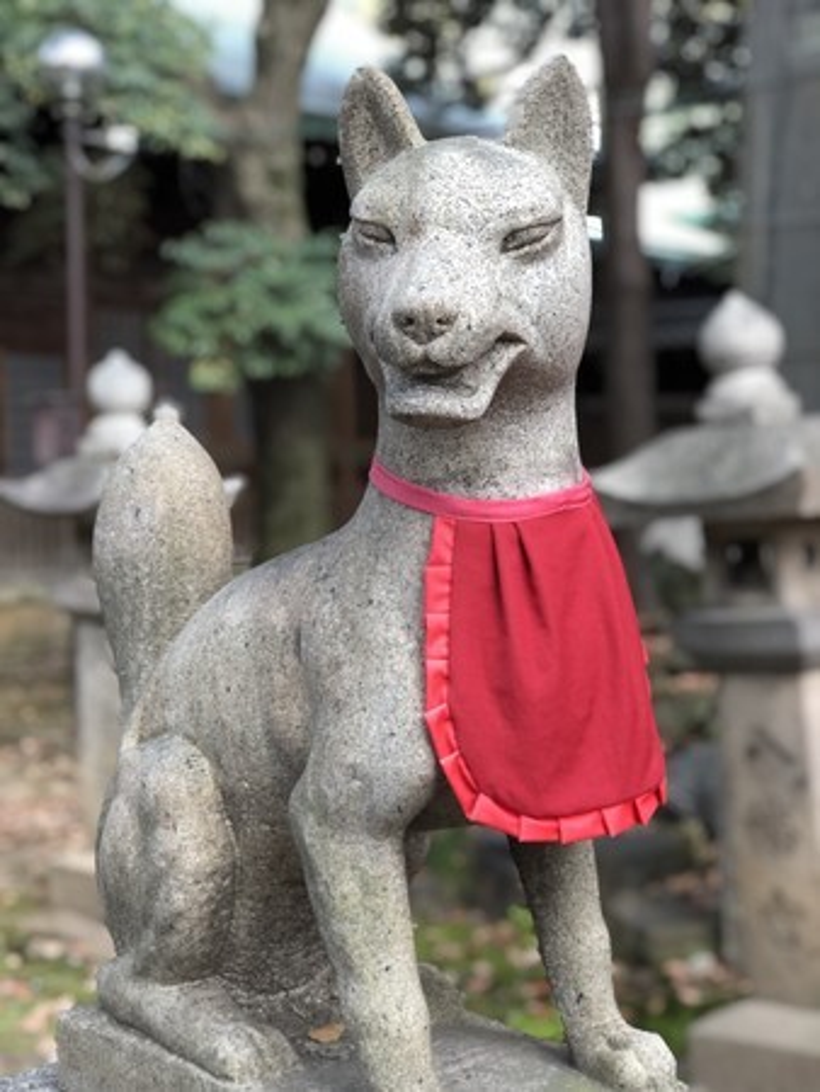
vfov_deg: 33.8
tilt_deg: -3.1
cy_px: 546
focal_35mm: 57
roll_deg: +0.7
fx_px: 1799
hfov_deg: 25.7
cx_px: 410
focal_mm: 6.6
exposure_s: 1/30
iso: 25
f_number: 2.8
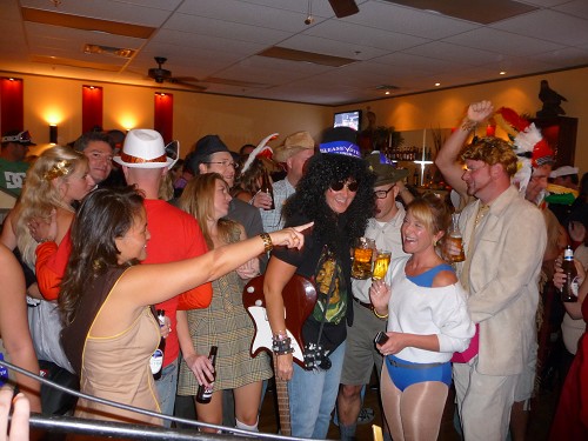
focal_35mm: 28
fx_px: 476
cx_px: 294
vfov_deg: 49.7
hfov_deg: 63.4
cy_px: 220
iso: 250
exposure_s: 1/30
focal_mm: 4.7
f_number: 3.3
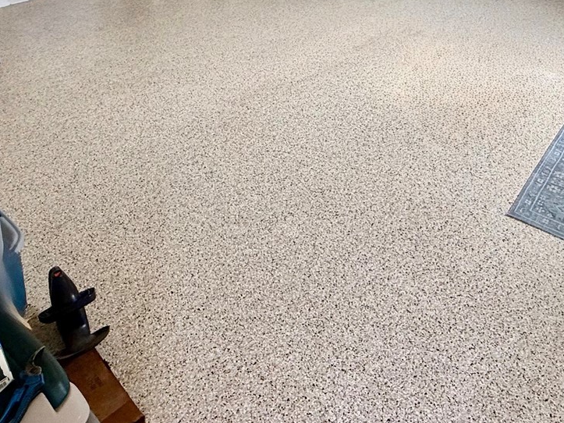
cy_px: 39
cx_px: 323
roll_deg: +1.7
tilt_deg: -19.9
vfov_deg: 41.7
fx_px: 505
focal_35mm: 31
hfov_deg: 58.1
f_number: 2.2
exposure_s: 1/120
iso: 100
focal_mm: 2.22
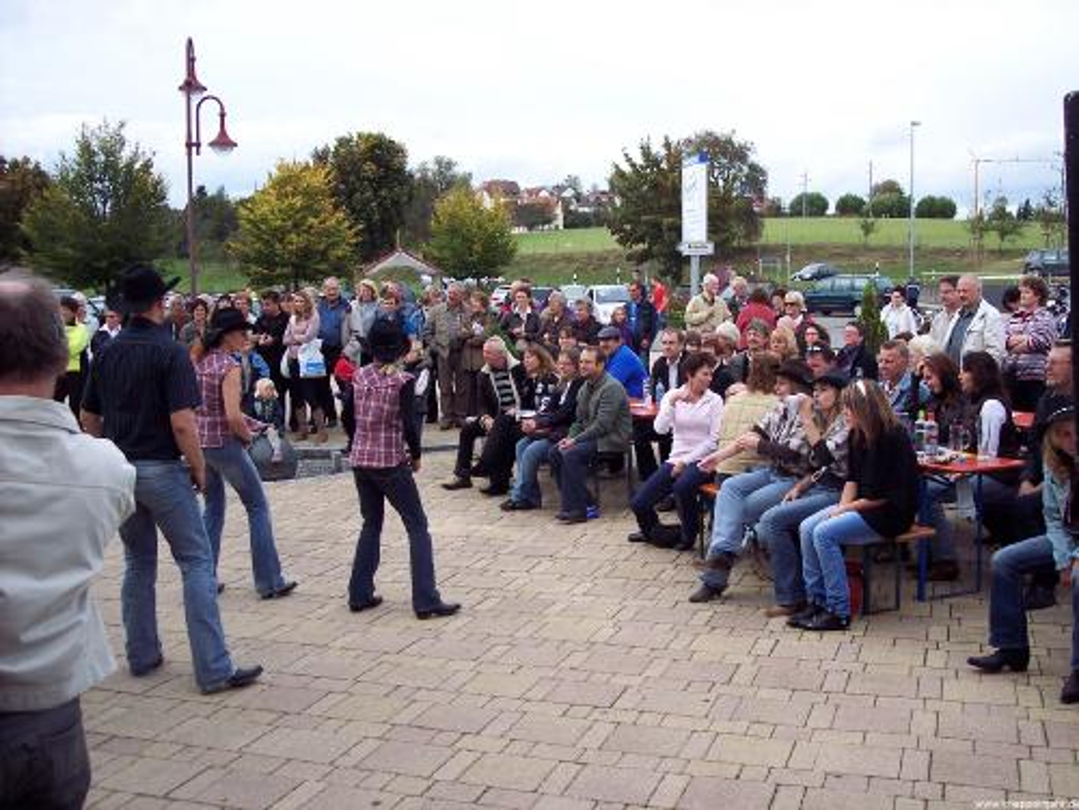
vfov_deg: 36.8
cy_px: 405
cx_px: 540
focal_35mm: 39
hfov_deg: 47.9
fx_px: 1216
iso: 100
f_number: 3.4
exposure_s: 1/250
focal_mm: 8
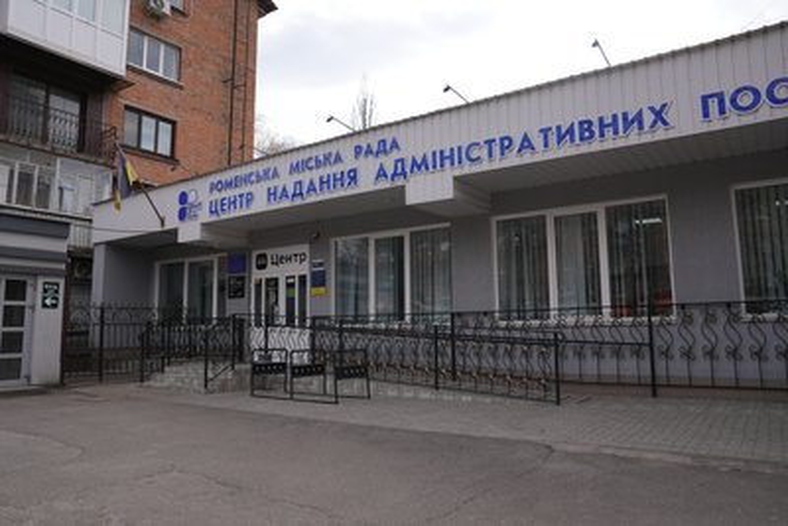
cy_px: 263
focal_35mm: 26
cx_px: 394
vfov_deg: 49.6
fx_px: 569
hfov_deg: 69.4
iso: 100
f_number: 4
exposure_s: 1/500
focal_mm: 26
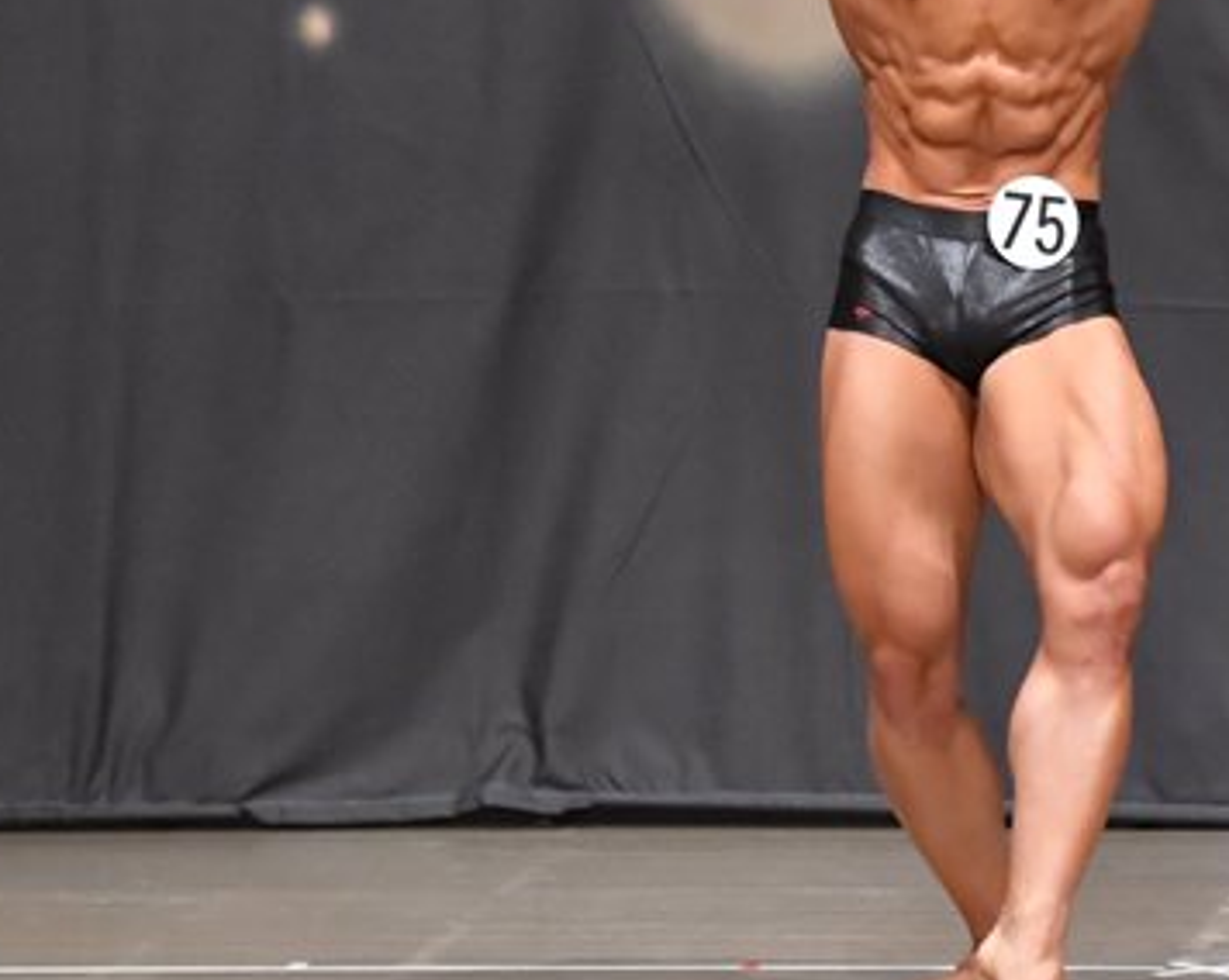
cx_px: 1065
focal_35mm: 460
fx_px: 16714
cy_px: 338
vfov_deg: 3.4
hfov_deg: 4.2
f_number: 5.6
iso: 8000
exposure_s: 1/400
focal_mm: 150
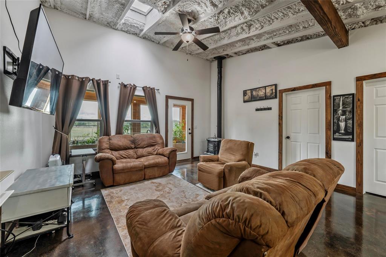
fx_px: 150
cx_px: 193
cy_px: 128
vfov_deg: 81.2
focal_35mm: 14
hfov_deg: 104.3
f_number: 8
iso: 800
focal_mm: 14
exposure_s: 1/15
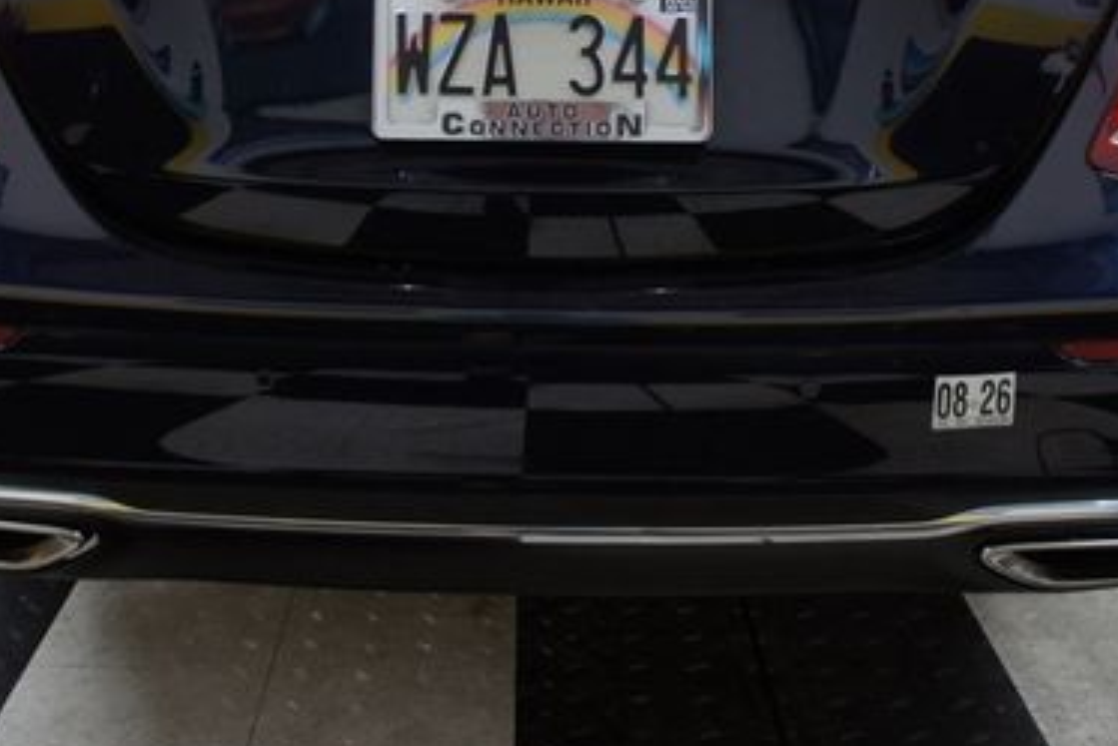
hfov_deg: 40.4
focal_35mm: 49
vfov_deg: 27.0
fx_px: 1518
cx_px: 510
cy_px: 132
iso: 320
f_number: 4
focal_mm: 19
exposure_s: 1/30
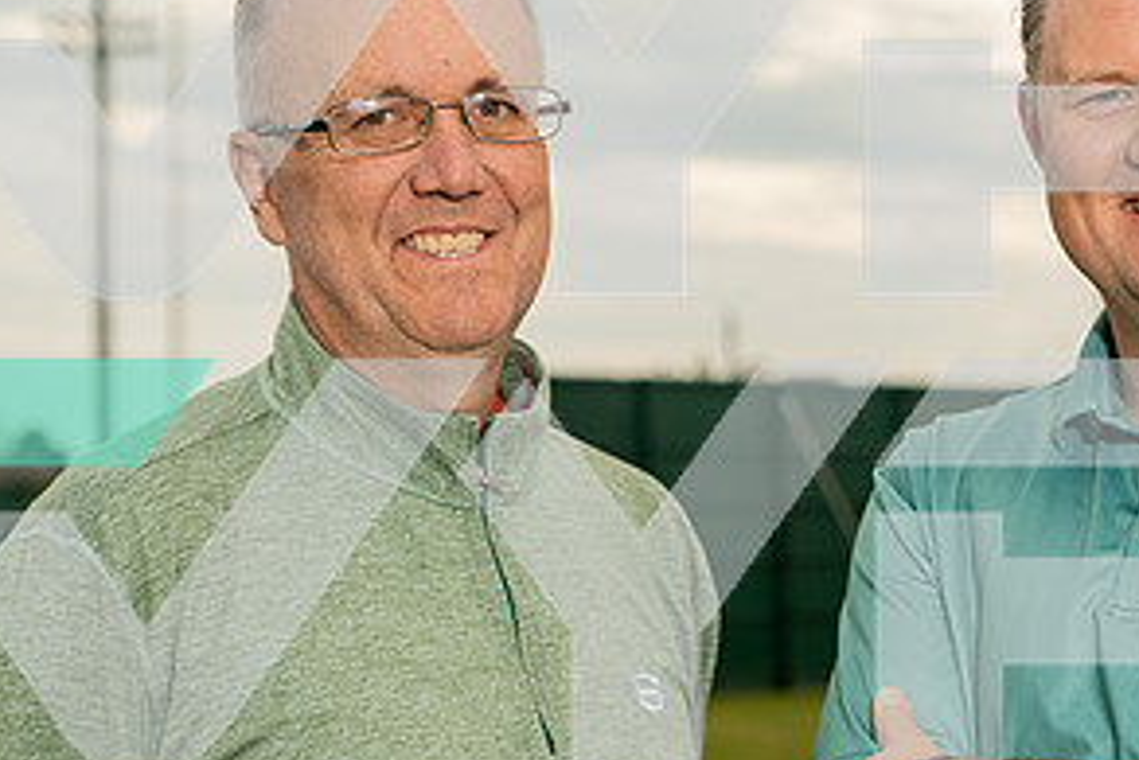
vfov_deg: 11.5
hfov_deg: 17.1
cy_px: 567
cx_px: 800
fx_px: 3767
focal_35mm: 119
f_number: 4.5
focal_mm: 60
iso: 250
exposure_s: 1/250
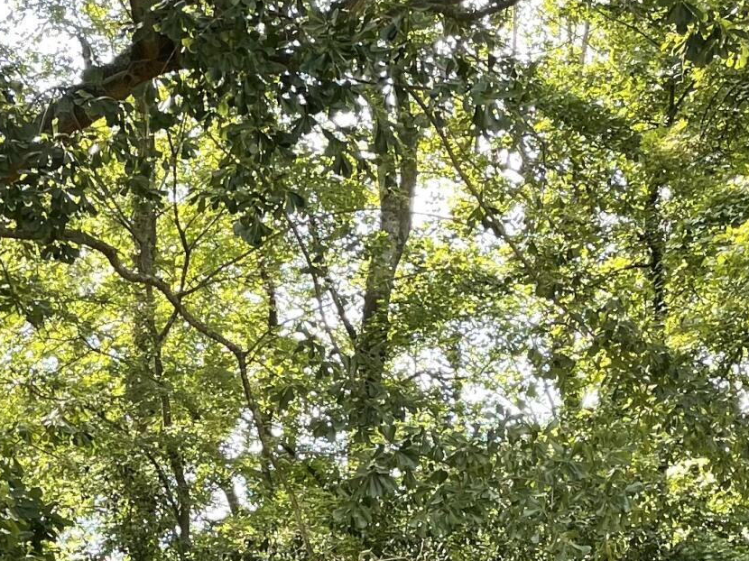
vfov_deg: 14.5
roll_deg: +0.6
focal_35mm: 94
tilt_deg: +1.3
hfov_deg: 20.7
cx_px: 189
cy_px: 888
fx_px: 2033
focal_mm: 4.2
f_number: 1.6
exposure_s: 1/135
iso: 32
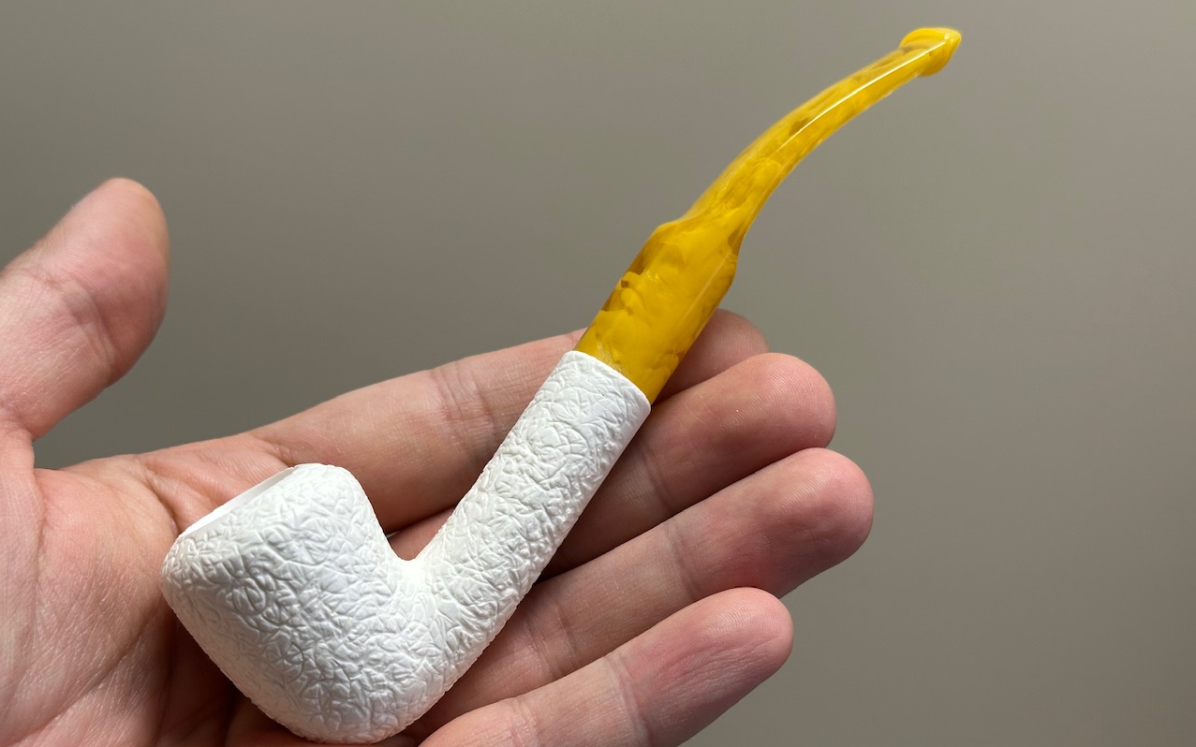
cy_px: 393
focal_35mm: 51
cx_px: 598
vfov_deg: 25.3
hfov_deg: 39.6
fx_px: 1662
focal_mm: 6.86
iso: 80
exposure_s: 1/121
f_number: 1.78
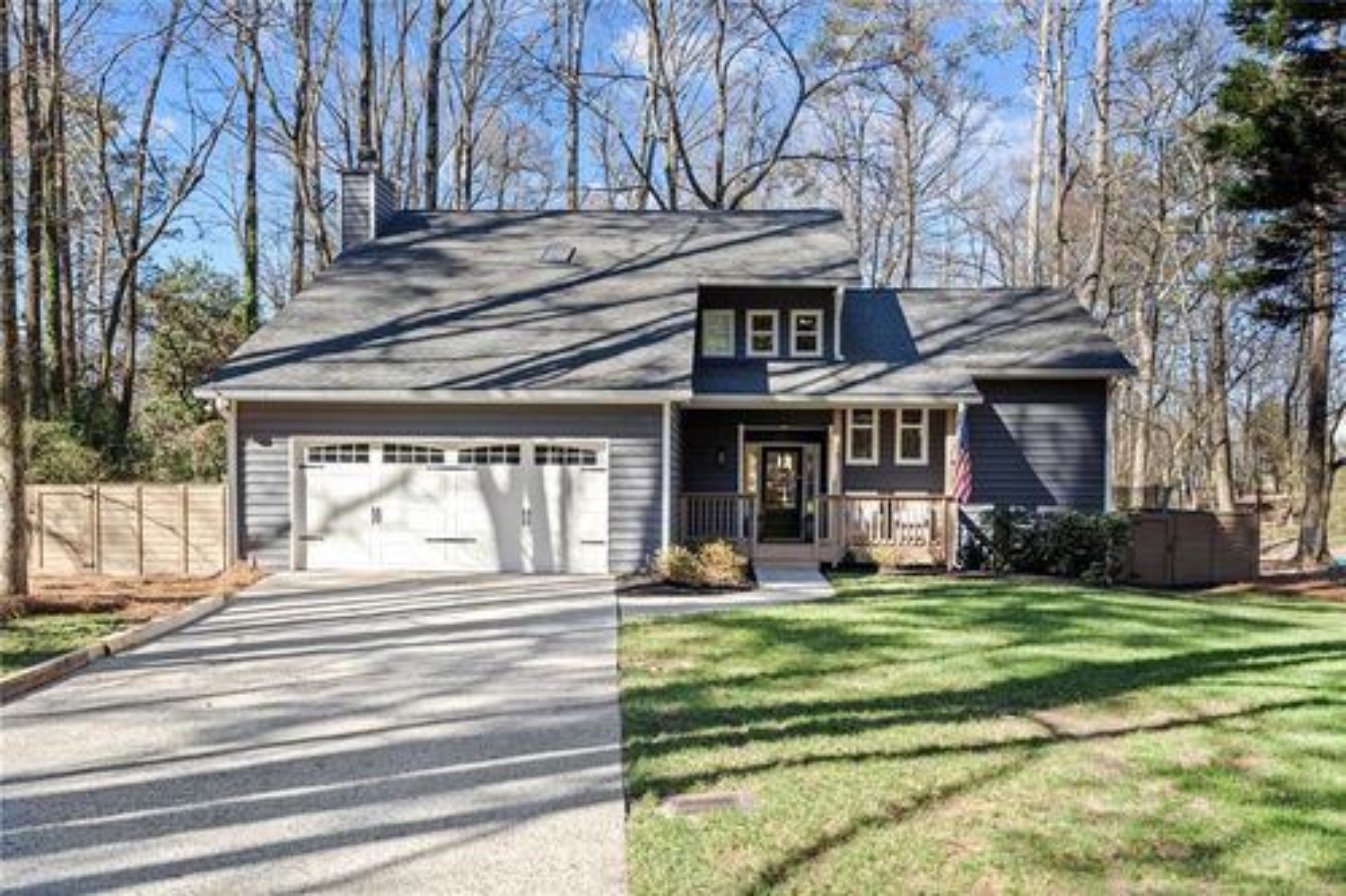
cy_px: 448
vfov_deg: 43.6
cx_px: 673
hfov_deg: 61.9
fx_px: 1121
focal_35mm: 30
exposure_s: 1/640
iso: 1250
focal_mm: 30
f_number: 6.3
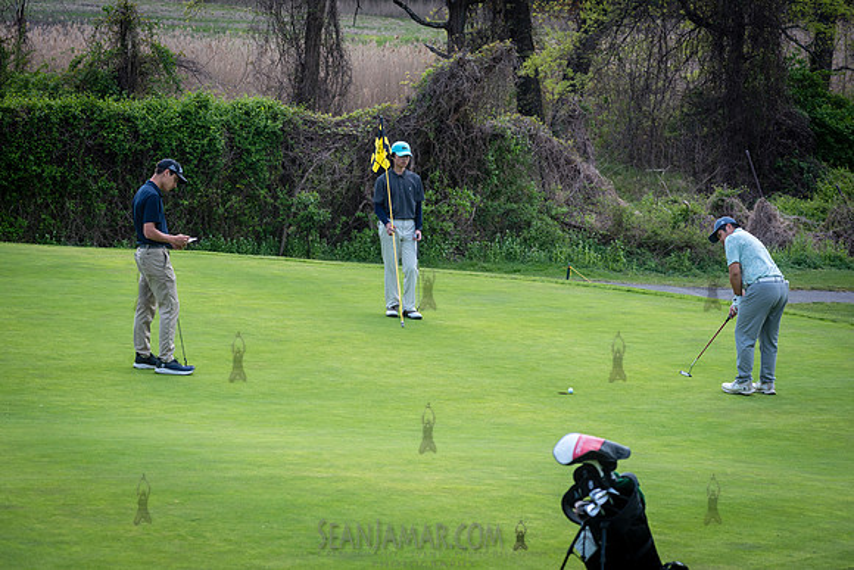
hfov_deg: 16.4
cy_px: 285
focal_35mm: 125
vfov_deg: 11.0
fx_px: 2966
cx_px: 427
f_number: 6.3
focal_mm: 125
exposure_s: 1/640
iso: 400
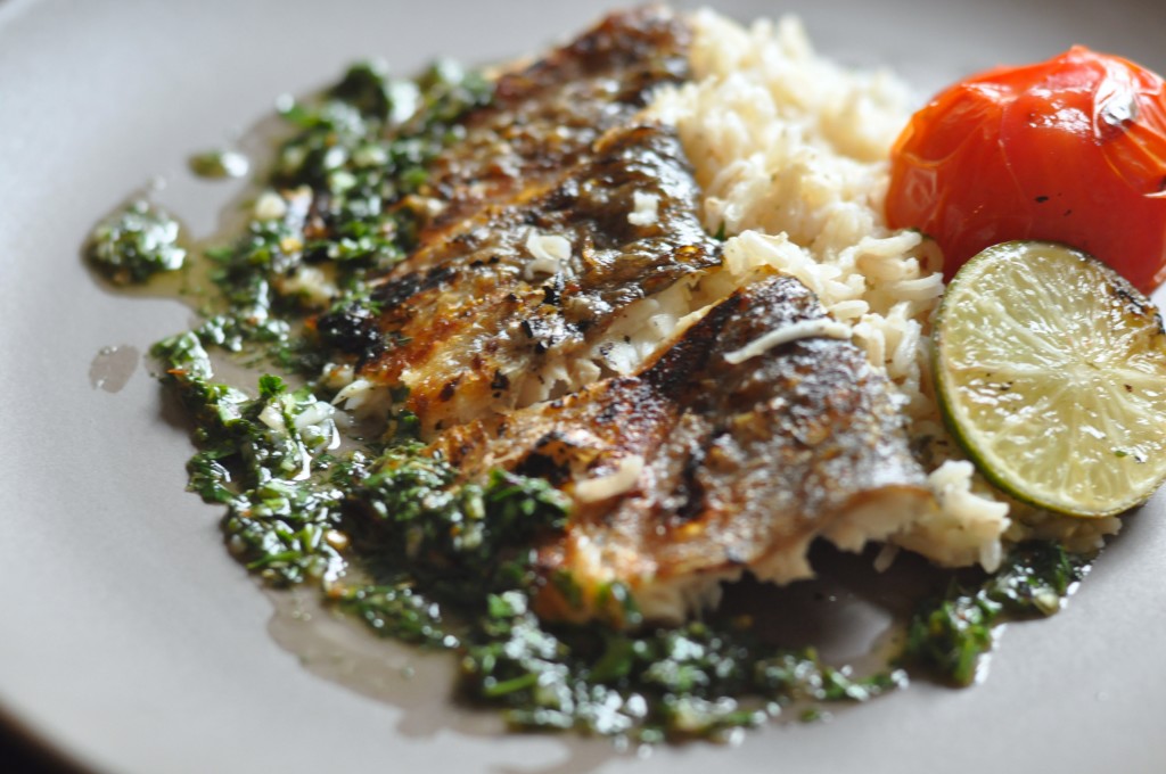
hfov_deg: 27.0
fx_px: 2426
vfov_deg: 18.1
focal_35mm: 75
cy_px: 387
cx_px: 583
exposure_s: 1/50
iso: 800
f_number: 3.5
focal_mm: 50
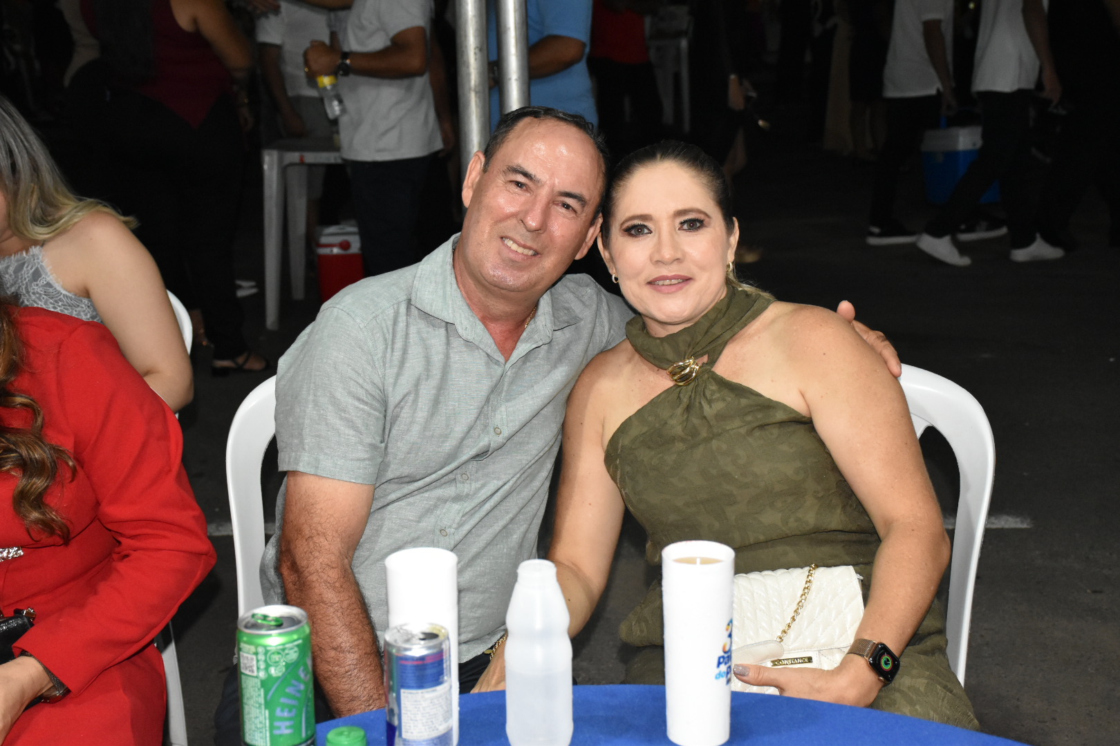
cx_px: 560
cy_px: 373
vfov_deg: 25.8
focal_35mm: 52
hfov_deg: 37.9
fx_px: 1633
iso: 2500
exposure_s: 1/100
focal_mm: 35
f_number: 5.6
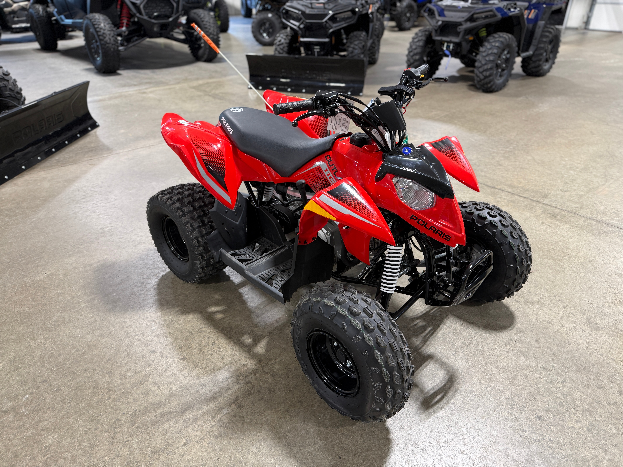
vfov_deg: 56.8
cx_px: 312
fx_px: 432
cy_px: 234
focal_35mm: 24
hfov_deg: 71.6
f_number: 1.78
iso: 160
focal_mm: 6.76
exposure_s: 1/60
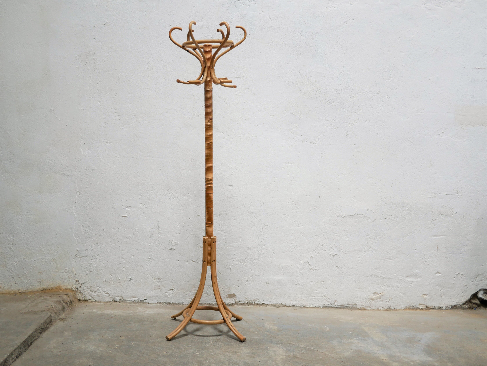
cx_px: 244
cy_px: 183
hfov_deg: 46.8
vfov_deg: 36.0
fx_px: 563
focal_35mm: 40
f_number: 1.7
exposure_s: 1/60
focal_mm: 20
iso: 250
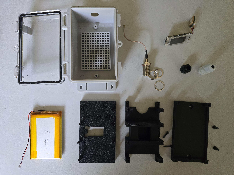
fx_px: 155
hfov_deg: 73.9
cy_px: 88
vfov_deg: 58.9
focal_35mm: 23
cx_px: 117
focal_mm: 6.3
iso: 400
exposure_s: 1/120
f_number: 1.7
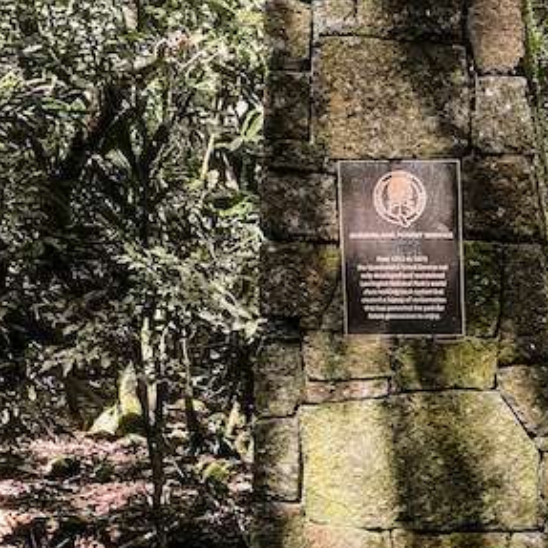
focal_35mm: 64
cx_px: 567
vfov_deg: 25.8
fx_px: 1146
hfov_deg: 25.4
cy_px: 516
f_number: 1.8
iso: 125
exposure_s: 1/80
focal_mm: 4.25
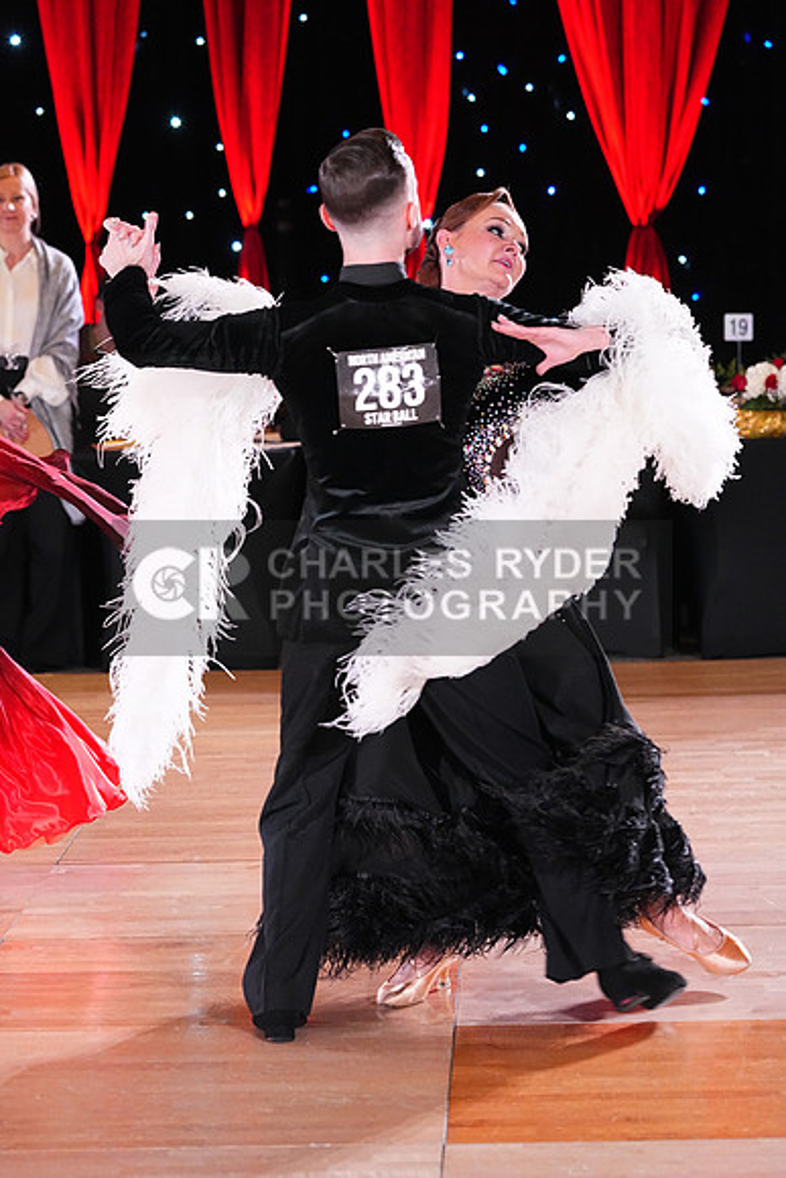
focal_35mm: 119
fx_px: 3895
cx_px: 393
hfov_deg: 11.5
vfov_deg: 17.2
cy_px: 589
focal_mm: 119
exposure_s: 1/400
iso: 8000
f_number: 4.5
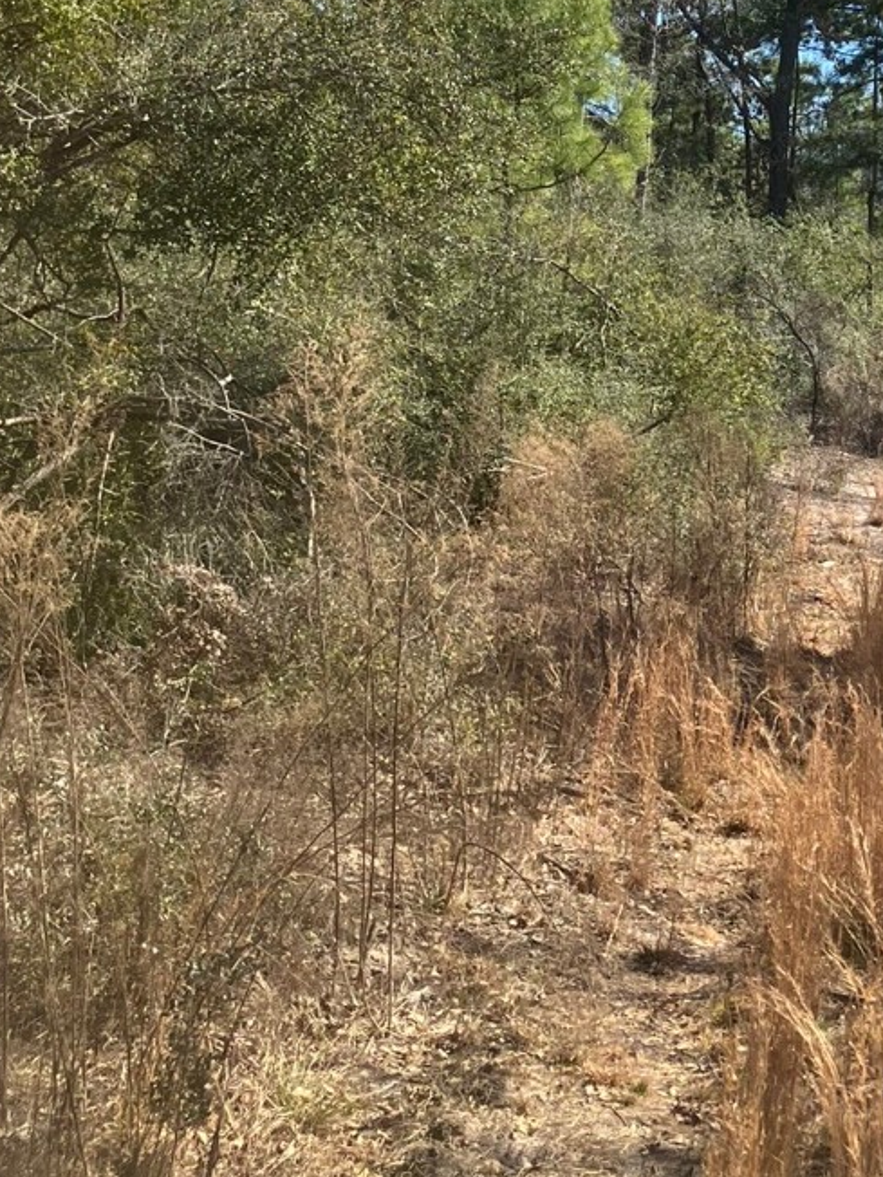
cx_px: 957
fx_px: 2245
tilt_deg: +10.4
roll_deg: -2.4
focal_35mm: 66
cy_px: -29
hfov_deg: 21.2
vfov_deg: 27.5
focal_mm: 3.99
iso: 32
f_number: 1.8
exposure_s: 1/1312
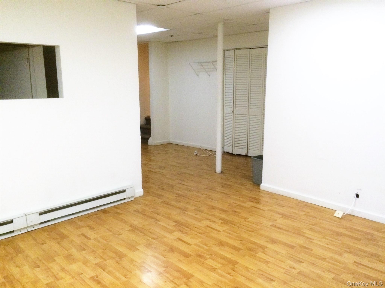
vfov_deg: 48.2
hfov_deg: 61.7
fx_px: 323
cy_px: 144
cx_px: 192
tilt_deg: -9.8
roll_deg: -0.3
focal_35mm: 29
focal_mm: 4.15
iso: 250
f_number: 2.2
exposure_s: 1/30
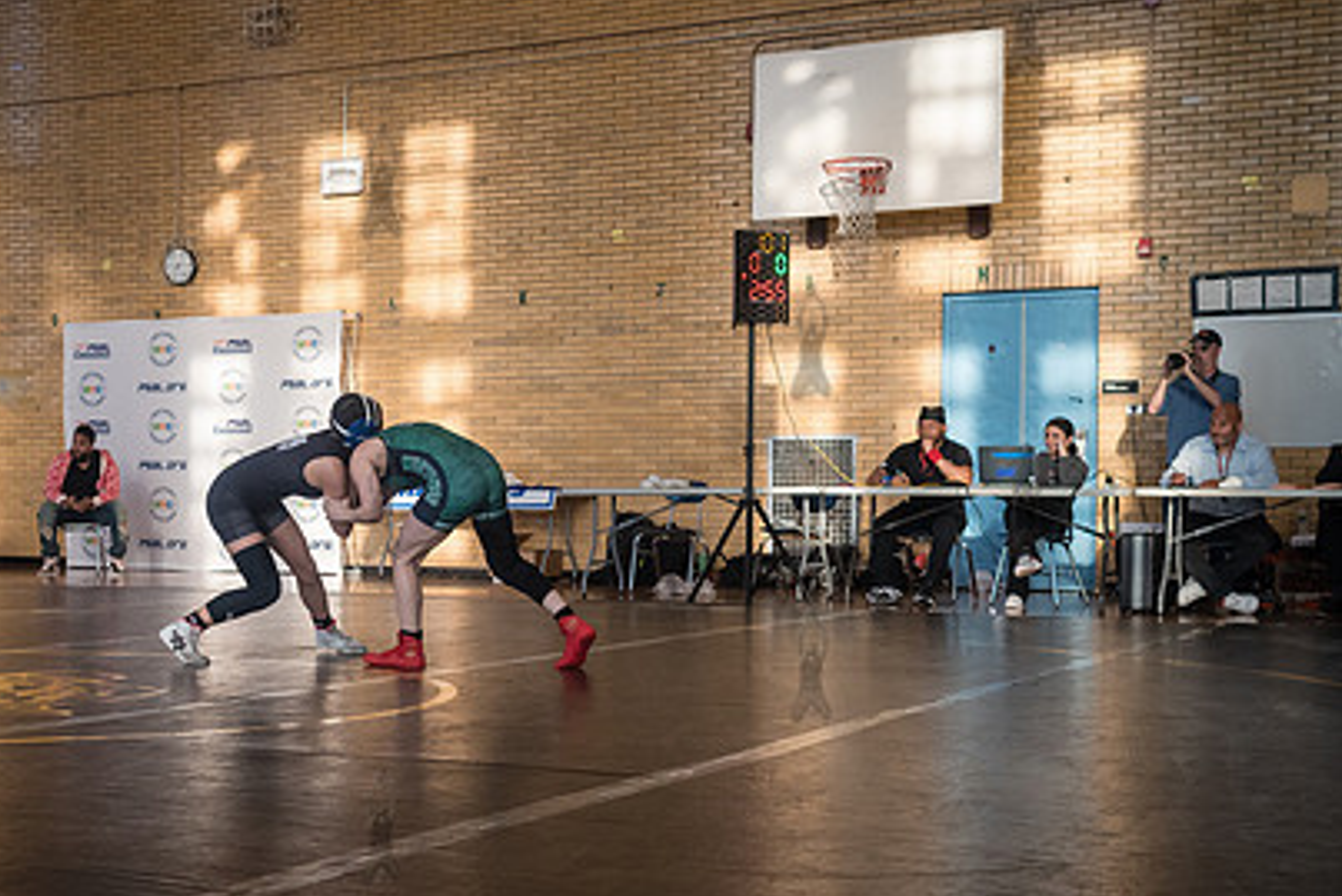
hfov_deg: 35.6
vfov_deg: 24.6
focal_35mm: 55
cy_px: 546
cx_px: 366
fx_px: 2051
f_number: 5
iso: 1600
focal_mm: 35
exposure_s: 1/320
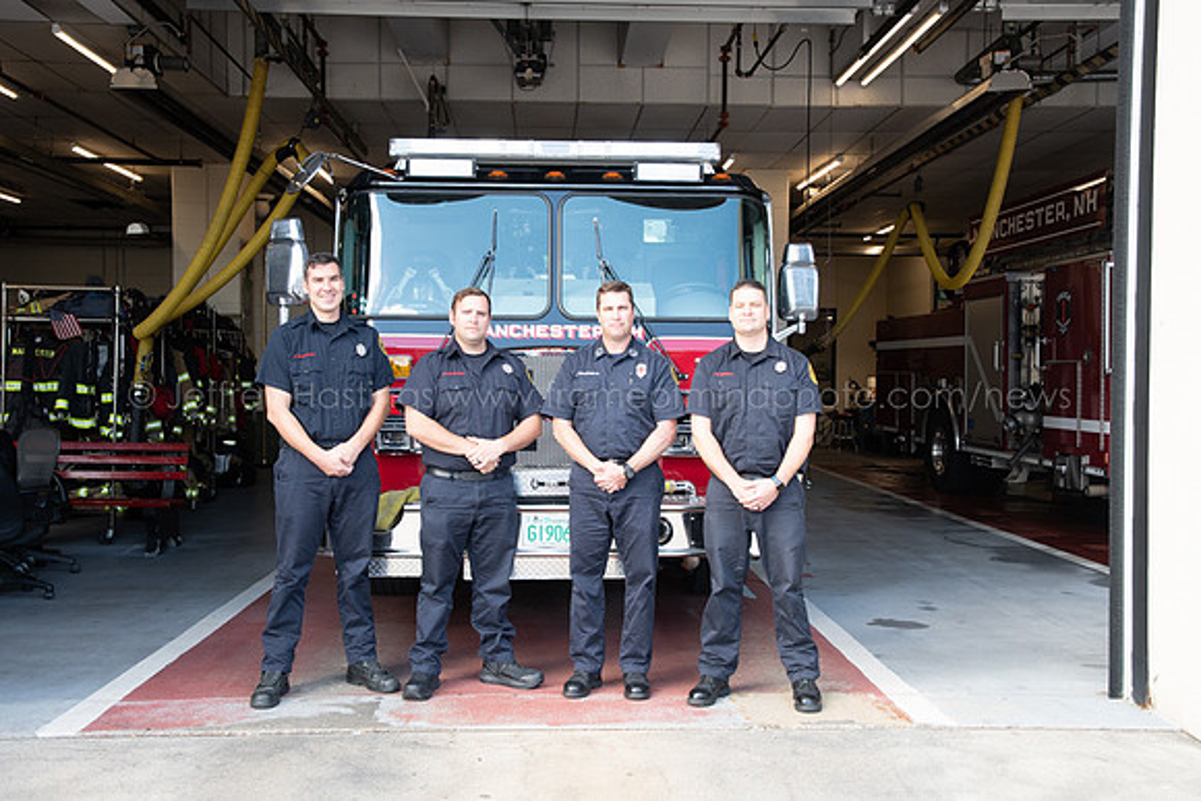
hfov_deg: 51.3
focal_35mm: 38
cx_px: 600
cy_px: 400
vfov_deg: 35.5
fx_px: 1251
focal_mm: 25
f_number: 5
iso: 250
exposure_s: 1/125
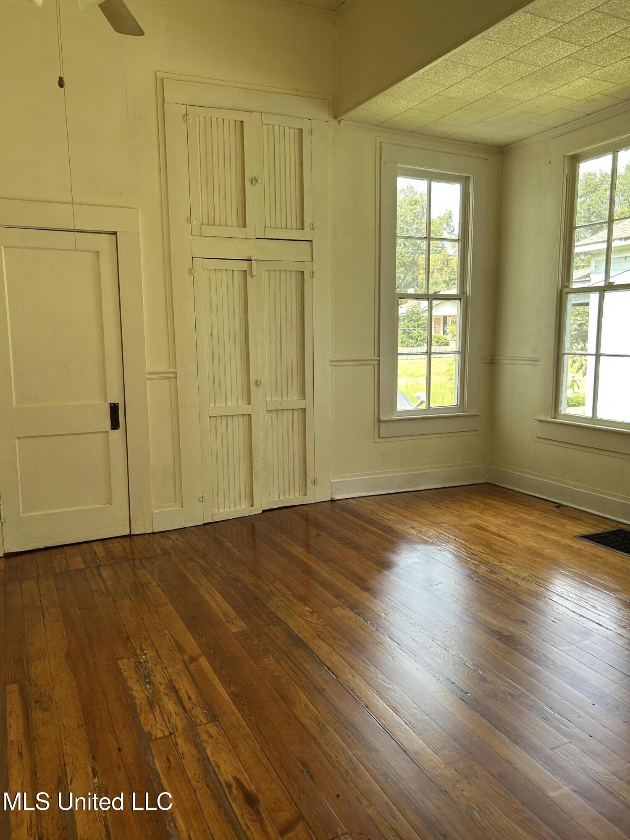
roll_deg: +0.6
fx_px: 631
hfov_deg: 53.1
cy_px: 420
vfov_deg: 67.3
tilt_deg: -8.2
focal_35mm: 26
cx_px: 315
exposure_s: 1/183
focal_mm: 5.7
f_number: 1.5
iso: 50
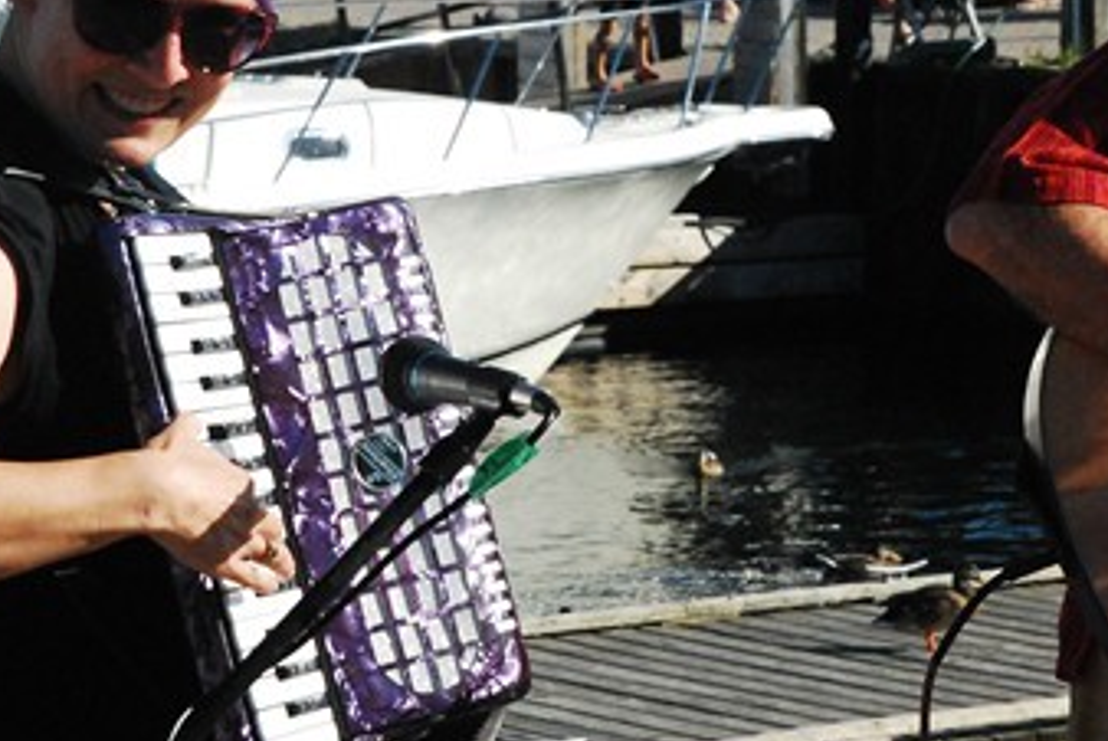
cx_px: 688
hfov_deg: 10.3
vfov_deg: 6.9
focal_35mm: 199
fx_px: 6130
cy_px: 236
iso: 1600
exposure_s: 1/2000
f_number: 11
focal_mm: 56
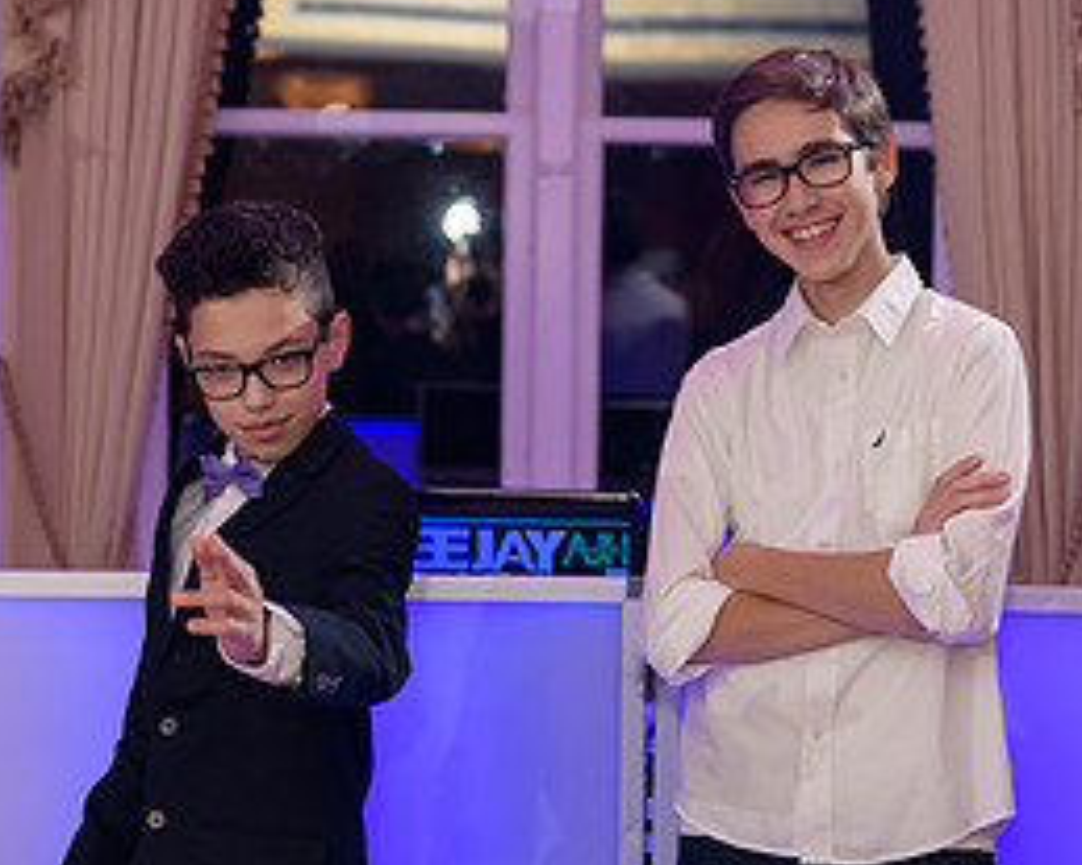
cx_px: 564
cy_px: 508
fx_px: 3233
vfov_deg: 15.2
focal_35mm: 101
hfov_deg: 19.0
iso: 500
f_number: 3.2
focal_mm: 48
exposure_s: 1/125
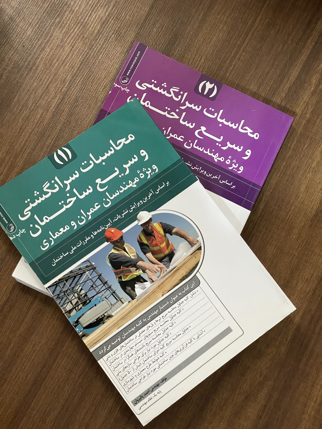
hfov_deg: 28.0
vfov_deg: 36.8
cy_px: 214
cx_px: 161
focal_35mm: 52
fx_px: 645
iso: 800
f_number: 2
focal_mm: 6
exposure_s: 1/47
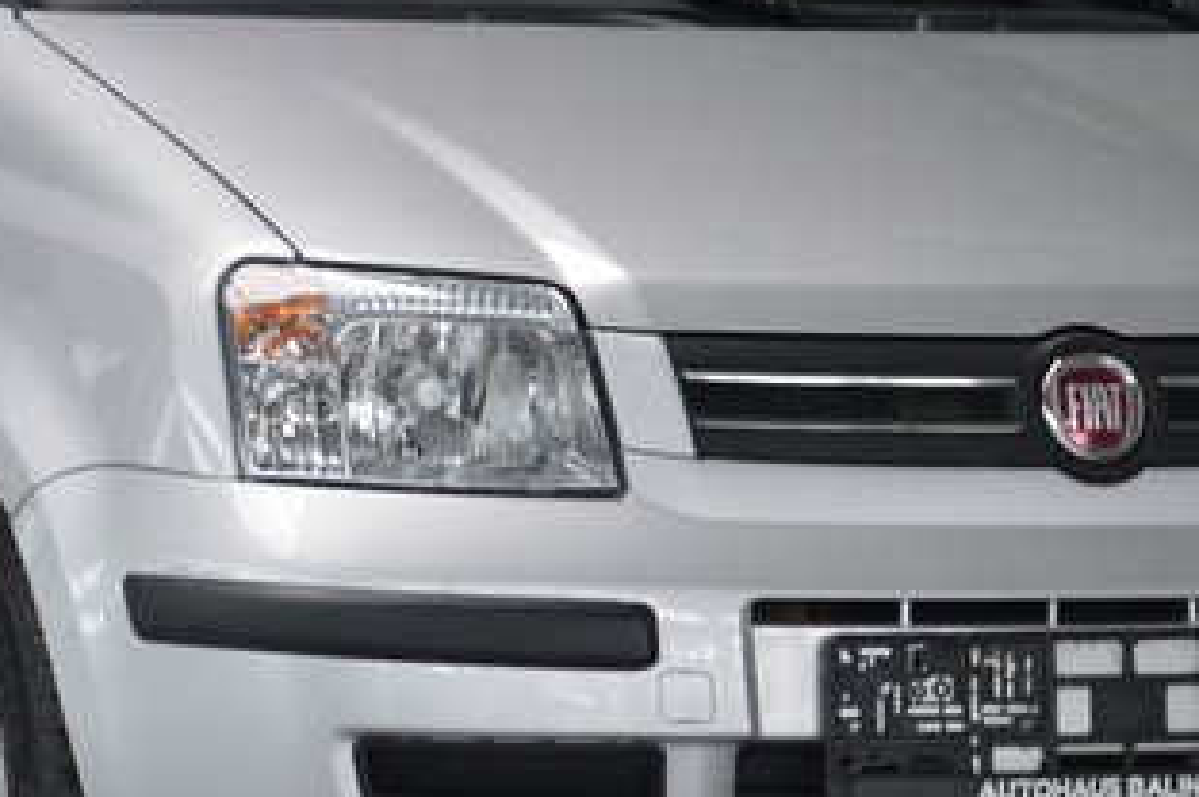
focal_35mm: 238
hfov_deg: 8.7
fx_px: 7918
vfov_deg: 5.8
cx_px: 402
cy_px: 383
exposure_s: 1/60
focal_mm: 62
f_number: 5.3
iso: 450
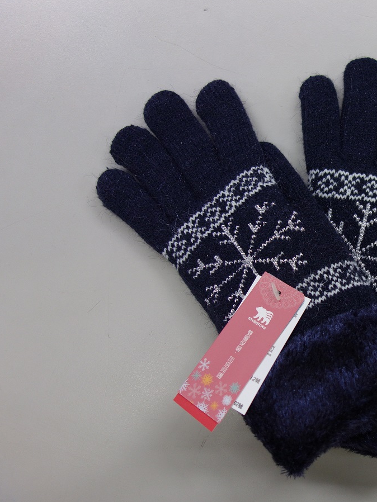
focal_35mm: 41
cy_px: 249
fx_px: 595
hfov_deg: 33.0
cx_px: 353
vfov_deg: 45.8
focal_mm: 10.4
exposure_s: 1/100
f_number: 1.8
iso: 200
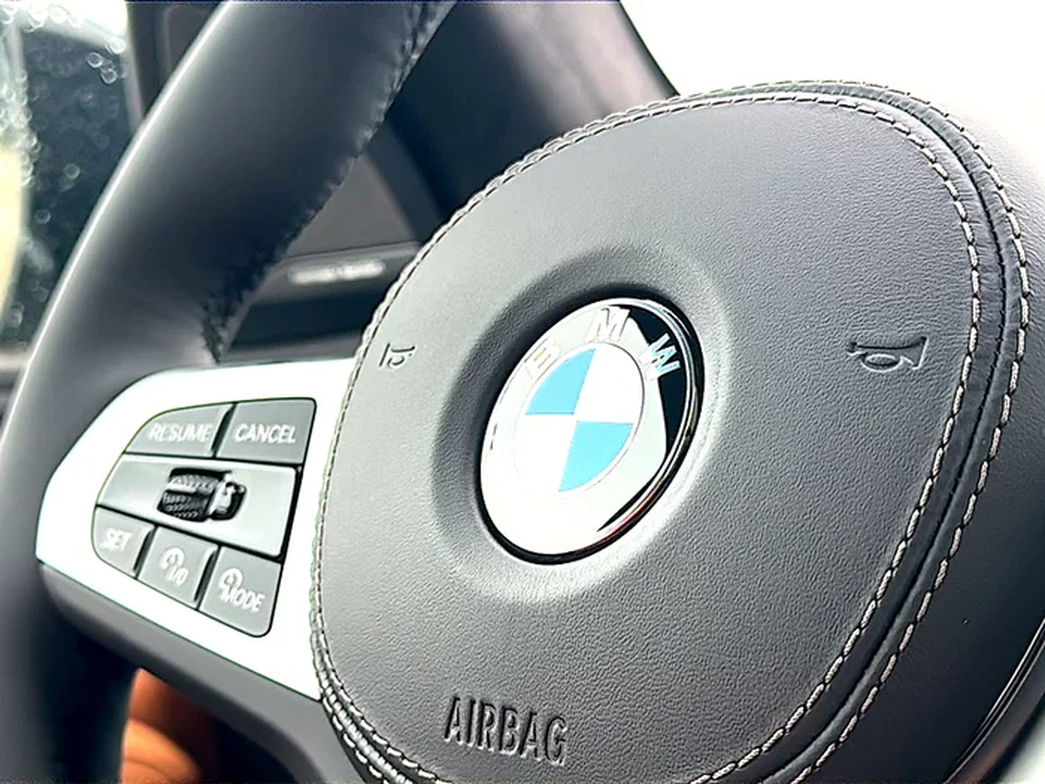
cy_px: 392
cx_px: 522
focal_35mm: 48
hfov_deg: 39.7
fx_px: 1449
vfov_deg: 30.3
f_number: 1.78
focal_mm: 6.86
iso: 80
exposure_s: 1/253
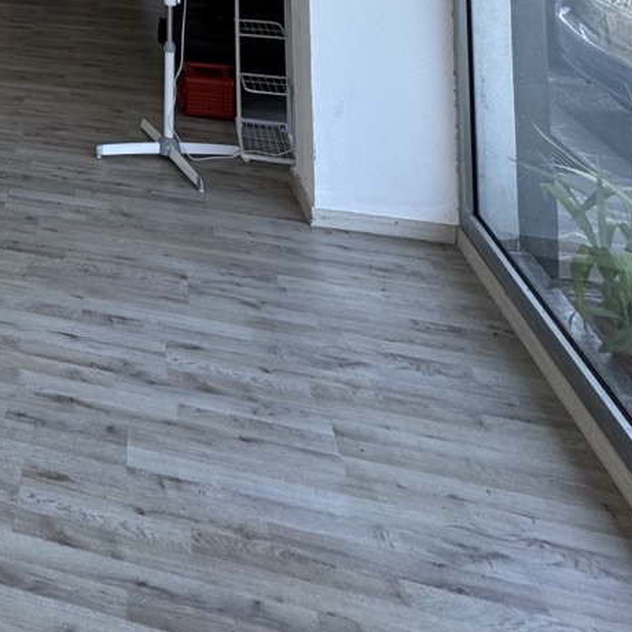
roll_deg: +1.2
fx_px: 888
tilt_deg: +2.2
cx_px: -151
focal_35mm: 43
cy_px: -273
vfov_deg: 28.4
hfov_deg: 31.7
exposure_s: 1/99
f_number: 2.2
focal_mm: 2.22
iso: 50
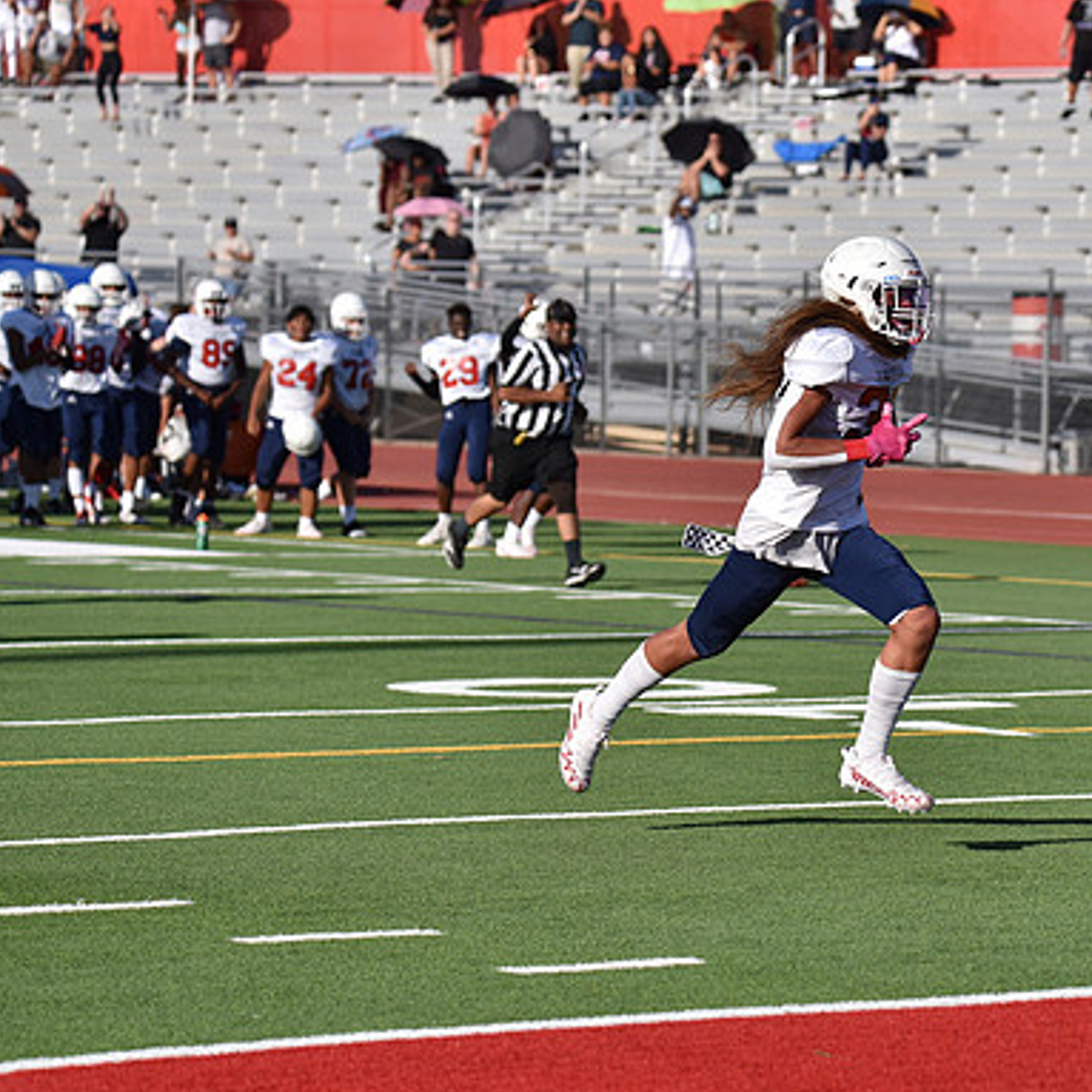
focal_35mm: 193
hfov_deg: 9.1
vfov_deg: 9.1
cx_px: 813
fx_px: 6888
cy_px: 549
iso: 450
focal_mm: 150
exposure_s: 1/4000
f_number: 5.6
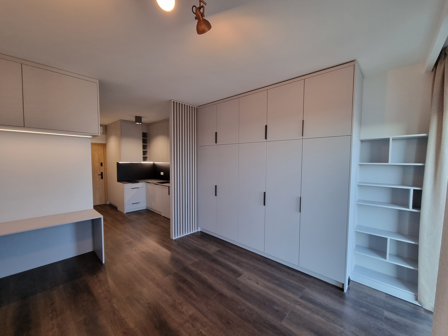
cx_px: 224
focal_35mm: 13
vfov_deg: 89.9
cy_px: 168
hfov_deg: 106.2
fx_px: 168
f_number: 2.2
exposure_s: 1/50
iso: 160
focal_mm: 2.2
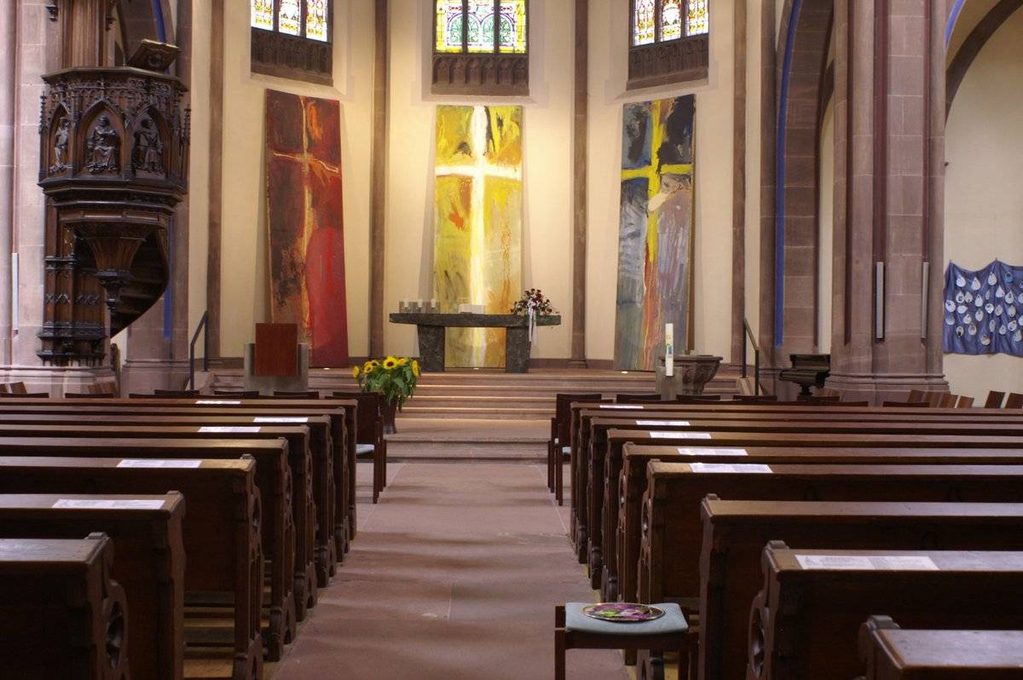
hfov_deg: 46.4
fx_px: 1192
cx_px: 512
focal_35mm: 42
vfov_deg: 31.8
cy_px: 340
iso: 400
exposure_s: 1/2.5
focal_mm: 28
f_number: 11
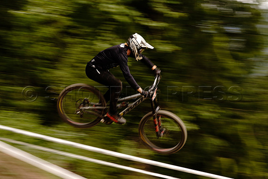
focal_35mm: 70
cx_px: 134
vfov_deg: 19.5
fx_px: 521
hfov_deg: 28.8
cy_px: 90
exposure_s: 1/50
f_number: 10
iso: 125
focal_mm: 70
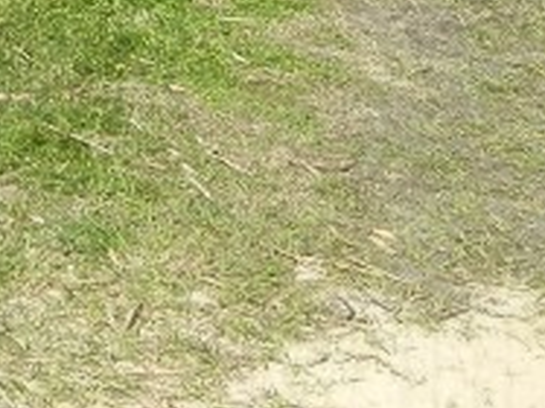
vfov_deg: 8.0
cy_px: -708
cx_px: -434
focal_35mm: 164
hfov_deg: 11.2
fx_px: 2580
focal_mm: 5.4
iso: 160
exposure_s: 1/386
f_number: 7
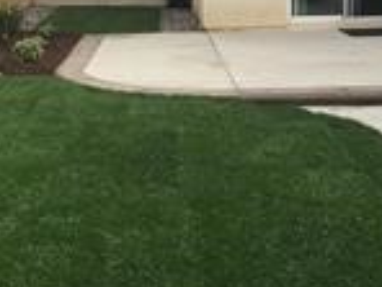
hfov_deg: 28.9
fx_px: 739
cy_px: 72
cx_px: 148
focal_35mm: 67
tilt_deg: -8.4
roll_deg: +0.3
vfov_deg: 21.7
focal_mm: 4.15
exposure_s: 1/989
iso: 32
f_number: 2.2
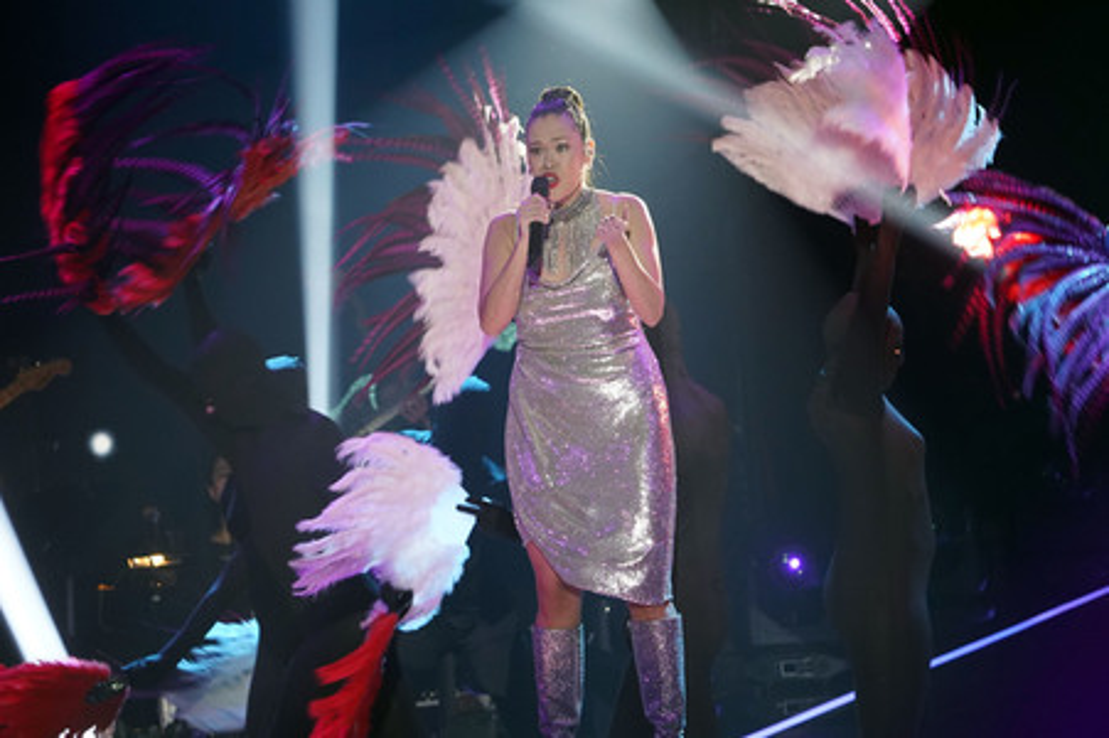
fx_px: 9604
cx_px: 554
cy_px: 369
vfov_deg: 4.4
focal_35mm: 312
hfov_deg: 6.6
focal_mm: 312
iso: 5000
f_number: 6.3
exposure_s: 1/125
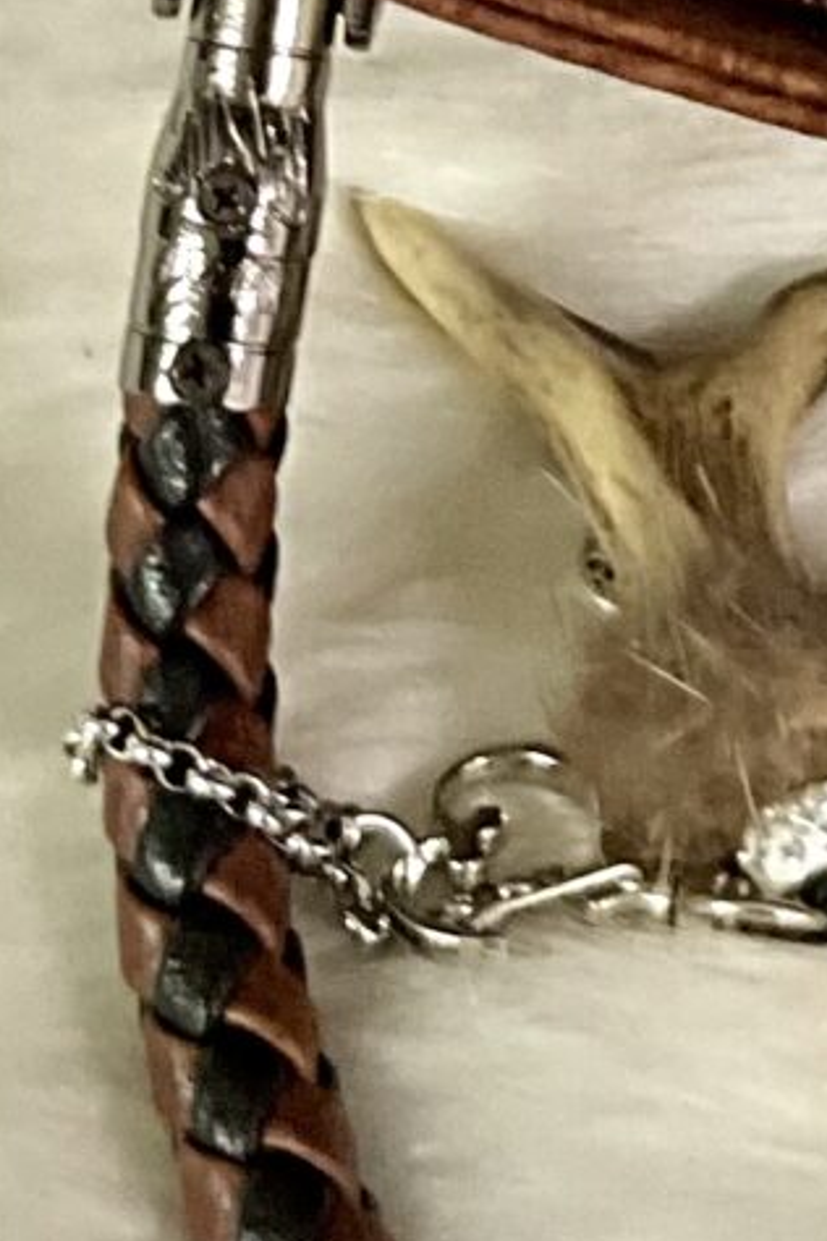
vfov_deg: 11.5
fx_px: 5616
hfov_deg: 8.4
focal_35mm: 163
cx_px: 856
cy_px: -1173
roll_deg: +0.4
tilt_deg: -35.1
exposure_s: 1/50
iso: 80
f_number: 1.8
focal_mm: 3
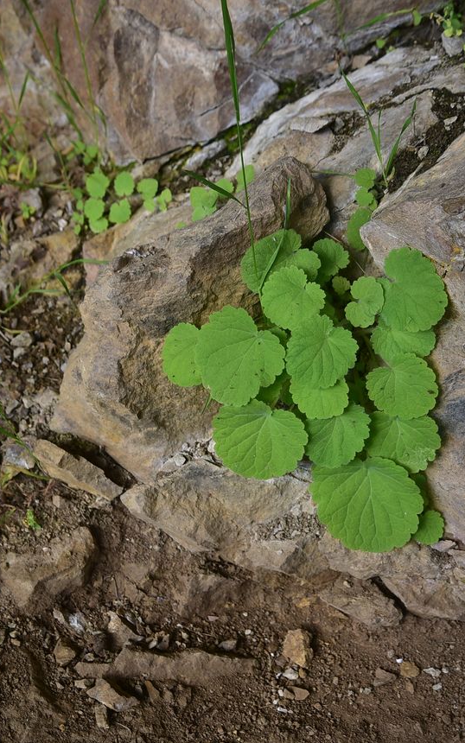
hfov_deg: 16.9
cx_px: 315
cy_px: 374
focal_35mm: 77
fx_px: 1560
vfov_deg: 26.8
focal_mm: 50
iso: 160
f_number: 5
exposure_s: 1/125
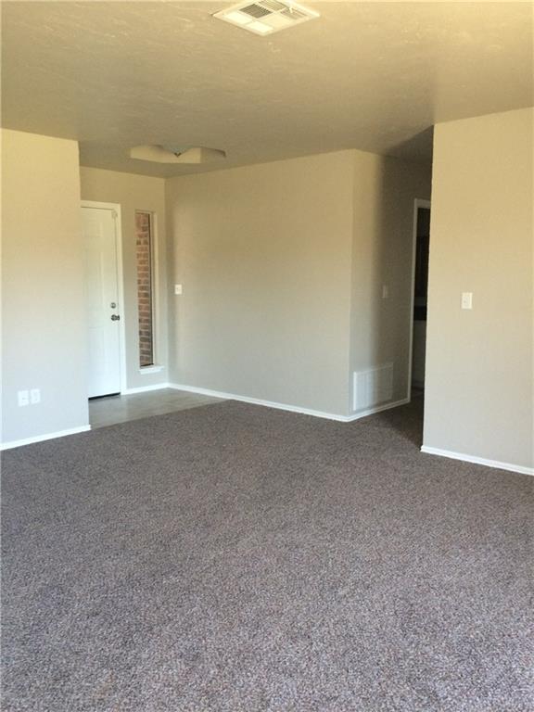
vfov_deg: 61.7
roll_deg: -0.2
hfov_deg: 48.2
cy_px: 356
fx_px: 596
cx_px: 267
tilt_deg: -7.4
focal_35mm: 29
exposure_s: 1/30
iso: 50
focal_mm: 4.15
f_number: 2.2
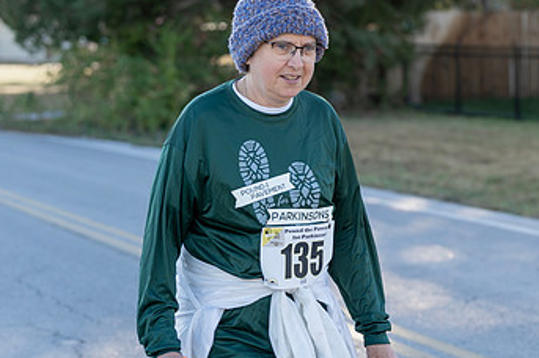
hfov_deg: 15.2
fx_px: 1989
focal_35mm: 133
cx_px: 511
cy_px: 183
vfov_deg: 10.3
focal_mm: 62
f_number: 2.8
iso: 125
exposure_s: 1/320
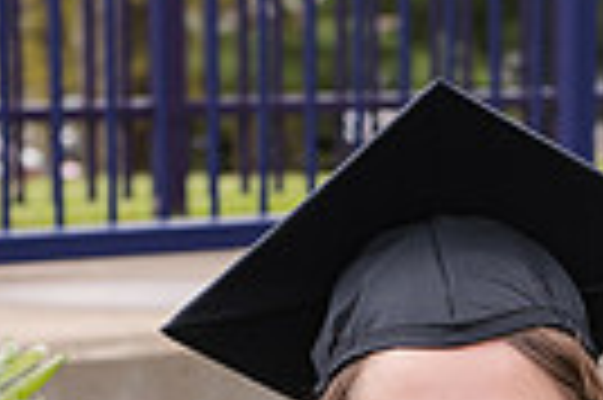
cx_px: 486
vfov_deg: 5.2
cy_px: 766
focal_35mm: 260
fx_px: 4350
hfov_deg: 7.9
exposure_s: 1/200
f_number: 5.6
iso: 320
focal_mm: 60
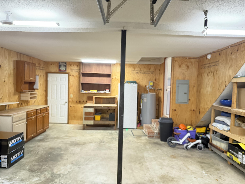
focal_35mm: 24
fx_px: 170
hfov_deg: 71.6
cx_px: 122
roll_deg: -1.2
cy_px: 92
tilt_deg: -2.3
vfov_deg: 56.8
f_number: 1.78
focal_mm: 6.76
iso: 1000
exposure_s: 1/40
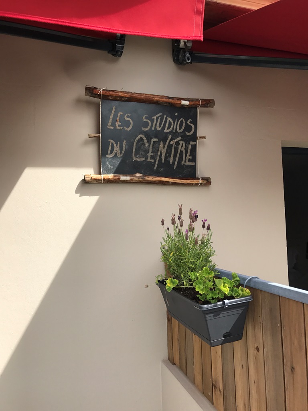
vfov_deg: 63.4
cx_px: 154
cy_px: 206
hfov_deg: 49.7
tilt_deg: +3.6
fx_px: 332
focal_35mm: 28
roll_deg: +0.4
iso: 20
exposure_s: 1/1030
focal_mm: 3.99
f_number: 1.8
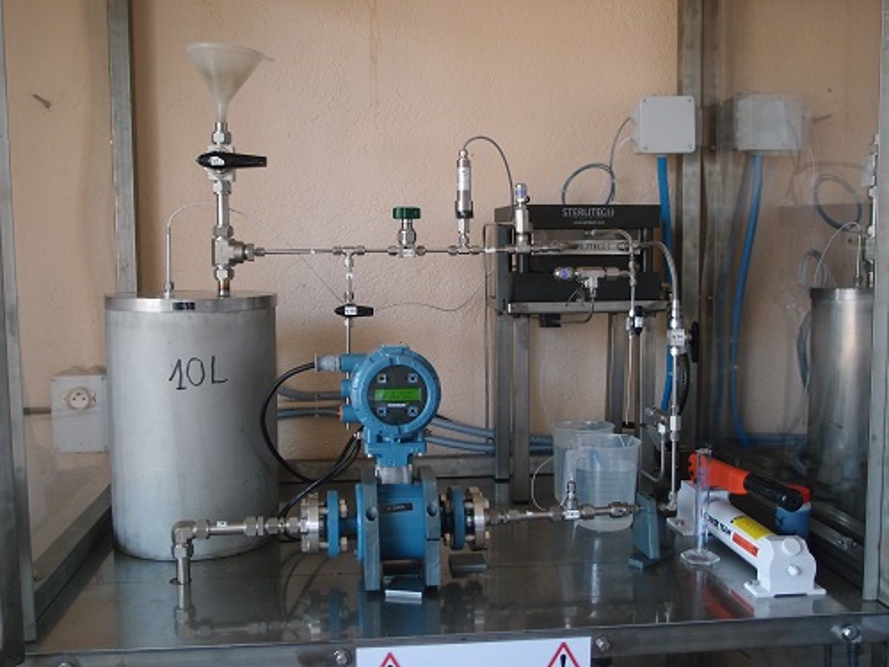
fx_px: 873
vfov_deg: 41.8
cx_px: 444
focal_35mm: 34
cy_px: 334
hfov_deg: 54.0
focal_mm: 7.41
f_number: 1.8
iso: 160
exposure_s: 1/80
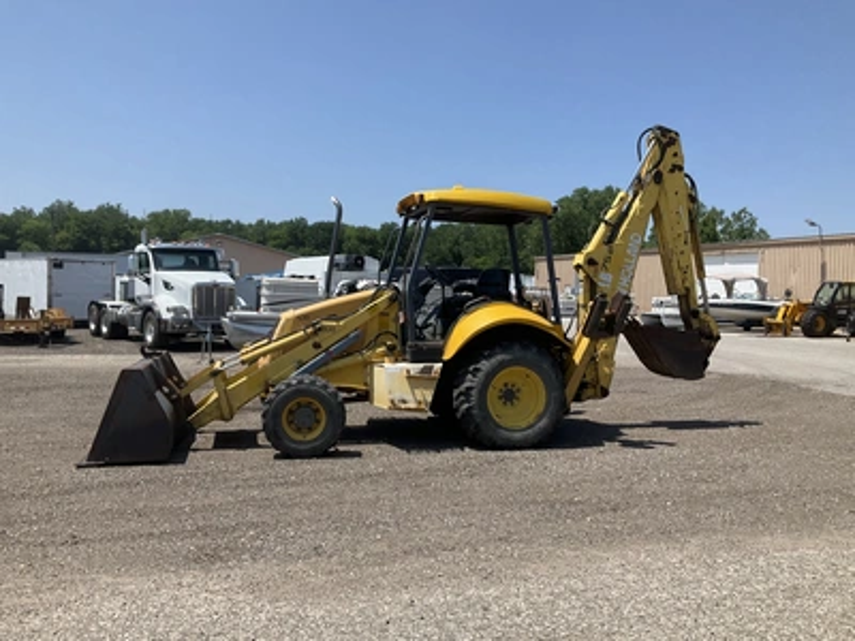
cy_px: 320
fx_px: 716
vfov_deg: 48.2
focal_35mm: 29
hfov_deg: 61.7
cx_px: 428
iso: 25
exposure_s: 1/2141
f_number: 1.8
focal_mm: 3
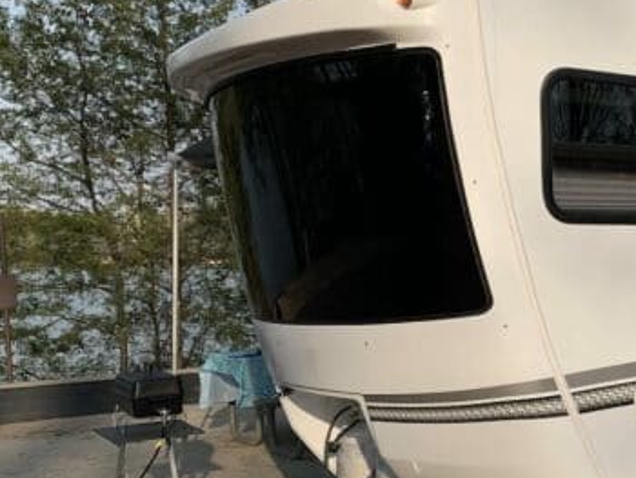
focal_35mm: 57
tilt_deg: -0.6
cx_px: 611
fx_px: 1048
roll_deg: +0.0
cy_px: 280
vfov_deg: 25.7
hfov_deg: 31.6
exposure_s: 1/2421
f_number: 1.8
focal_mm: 4.25
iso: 25
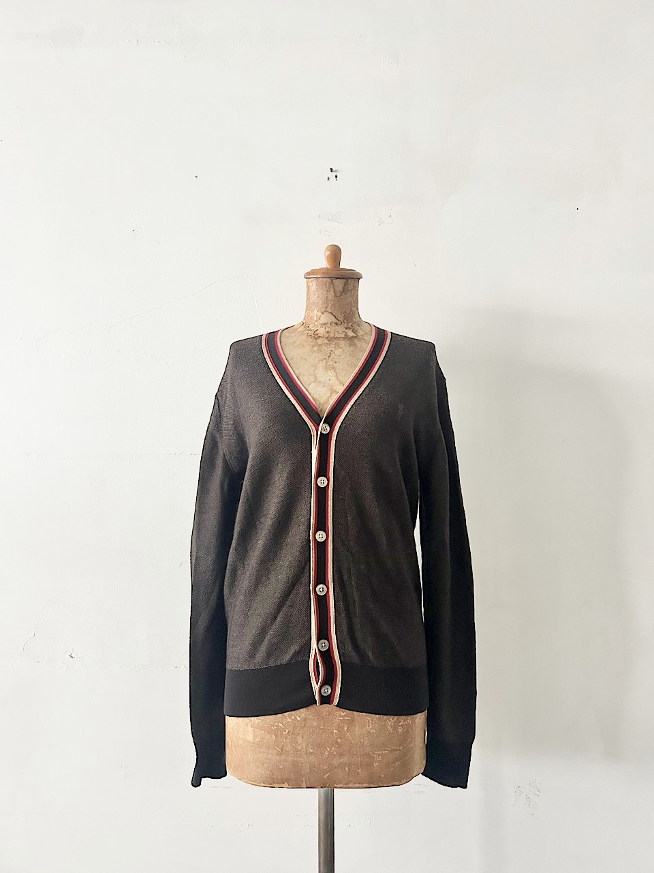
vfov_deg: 67.3
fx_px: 655
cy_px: 436
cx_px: 327
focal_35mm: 26
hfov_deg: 53.1
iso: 400
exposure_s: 1/60
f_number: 1.5
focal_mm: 5.7
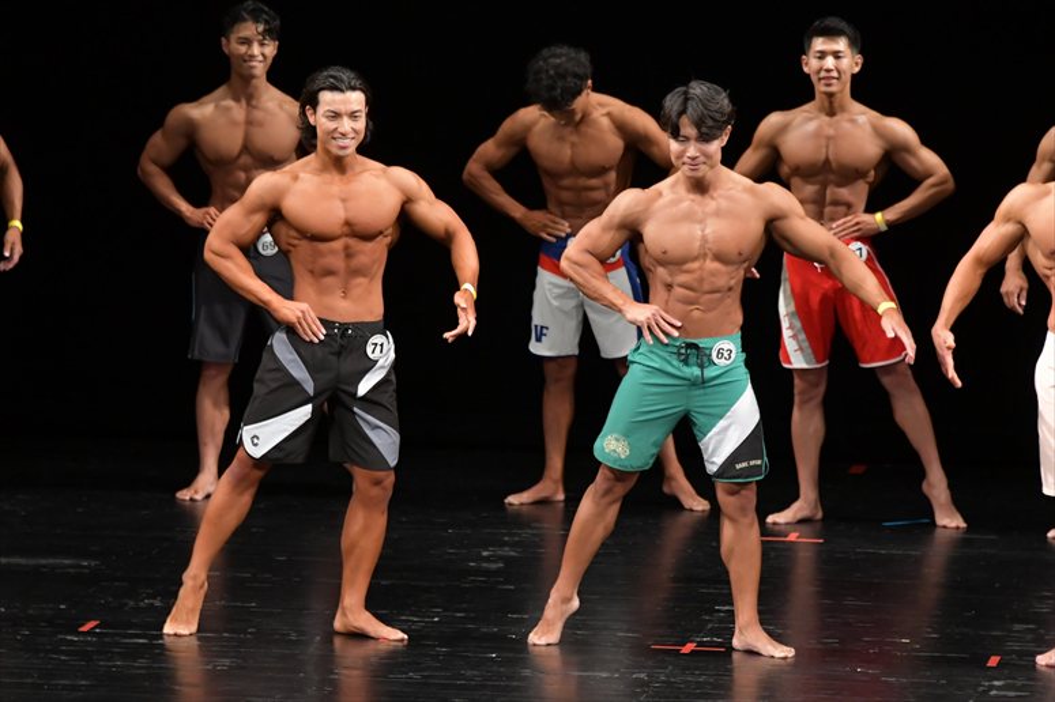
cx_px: 528
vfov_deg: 5.1
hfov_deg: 7.6
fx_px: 7909
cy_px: 351
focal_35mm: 270
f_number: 5.6
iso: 3200
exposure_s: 1/400
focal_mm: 180
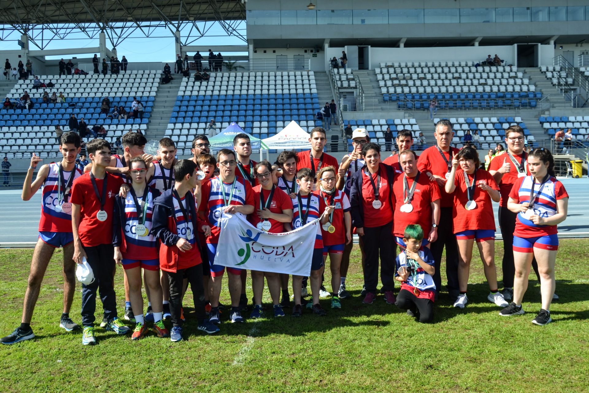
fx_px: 564
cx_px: 294
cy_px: 196
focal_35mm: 34
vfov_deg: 38.4
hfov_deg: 55.1
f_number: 7.1
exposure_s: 1/200
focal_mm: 23
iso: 100
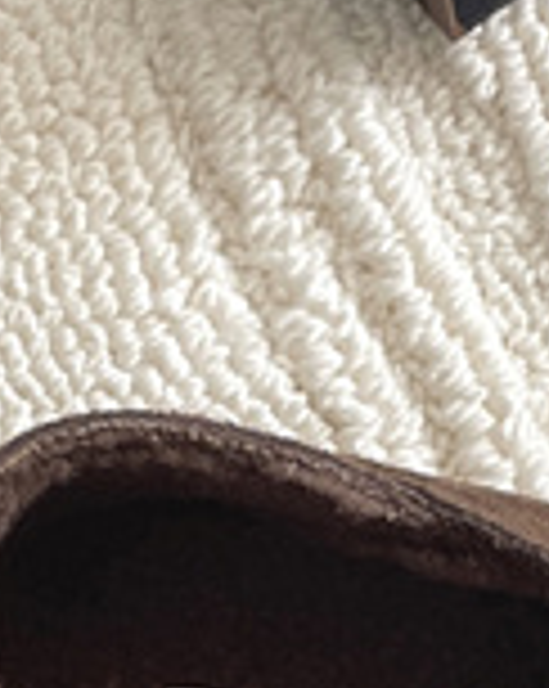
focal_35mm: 166
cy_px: 1169
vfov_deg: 11.0
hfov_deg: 9.3
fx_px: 3378
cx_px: 392
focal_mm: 4.2
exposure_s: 1/121
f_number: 1.6
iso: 64
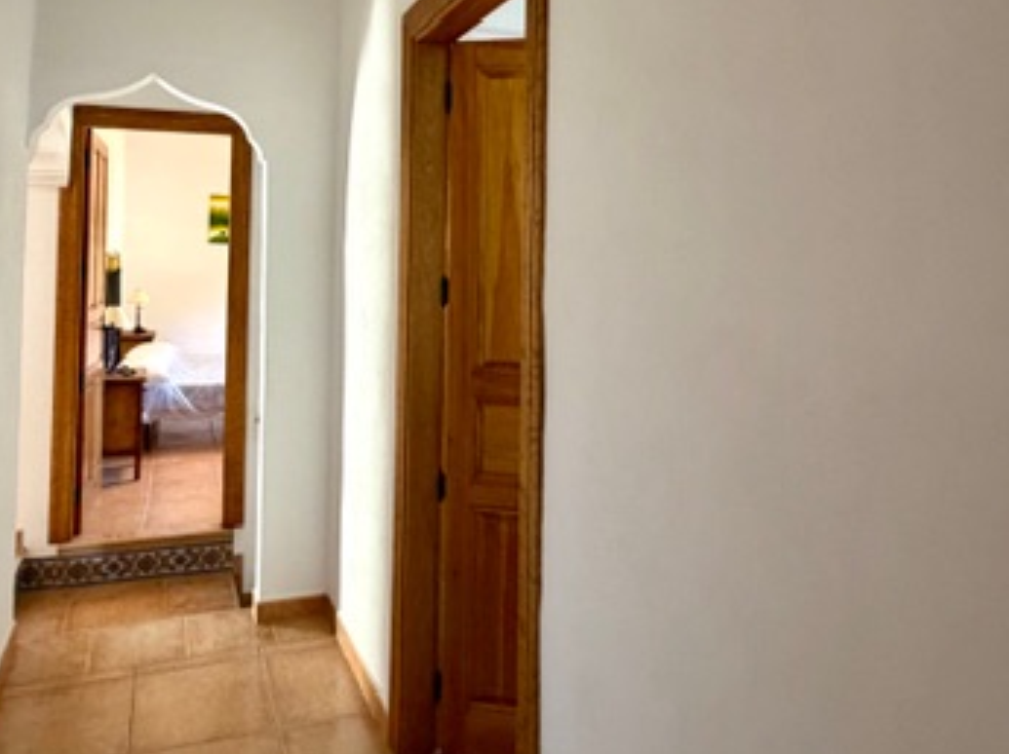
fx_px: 757
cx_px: 430
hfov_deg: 67.0
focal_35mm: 26
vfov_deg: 51.6
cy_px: 231
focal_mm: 2.22
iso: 500
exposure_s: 1/50
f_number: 2.2
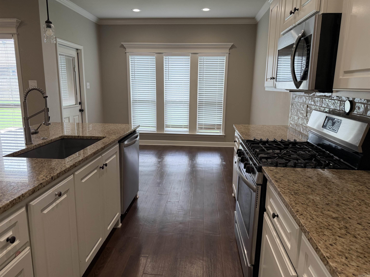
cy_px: 138
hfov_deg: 71.6
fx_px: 257
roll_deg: -0.5
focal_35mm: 24
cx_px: 185
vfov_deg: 56.8
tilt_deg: -10.4
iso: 160
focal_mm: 6.76
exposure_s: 1/139
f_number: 1.78
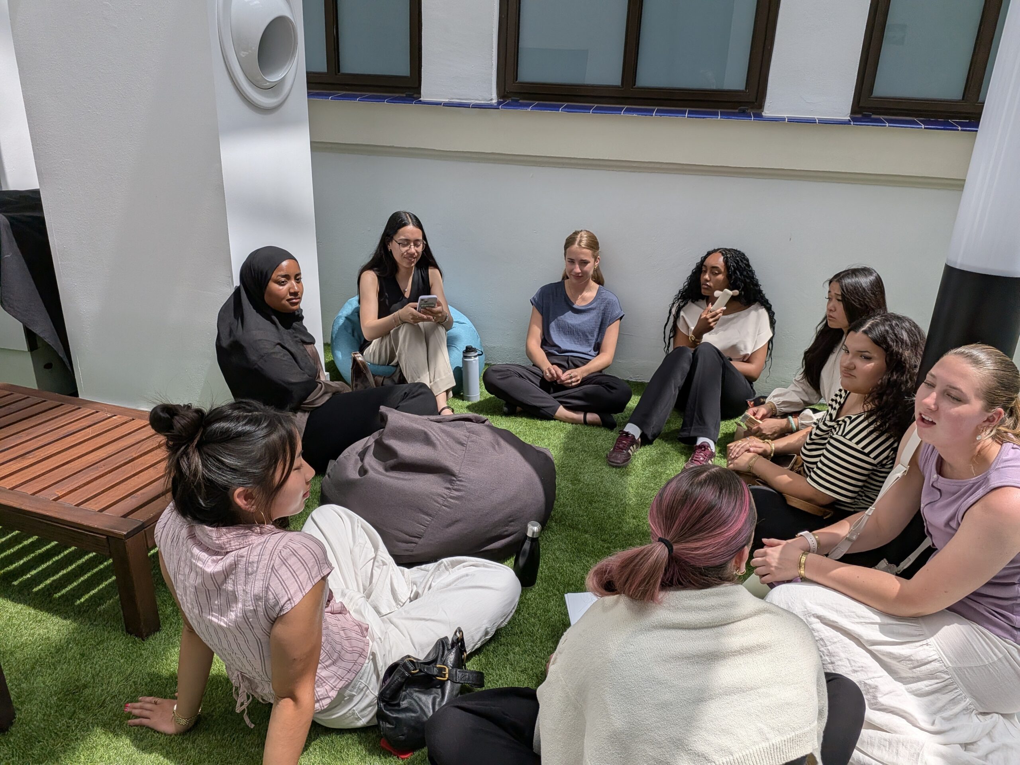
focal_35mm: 24
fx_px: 707
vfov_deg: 56.8
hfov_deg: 71.6
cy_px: 382
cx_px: 510
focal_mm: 4.53
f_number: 1.7
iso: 27
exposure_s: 1/1672
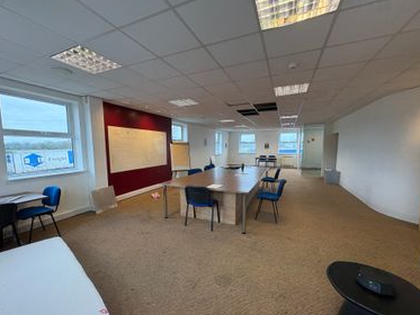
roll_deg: +0.0
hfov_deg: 98.1
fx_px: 182
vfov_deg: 81.7
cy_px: 165
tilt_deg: -6.1
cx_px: 204
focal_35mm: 15
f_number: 2.2
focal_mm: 2.22
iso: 250
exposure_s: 1/100
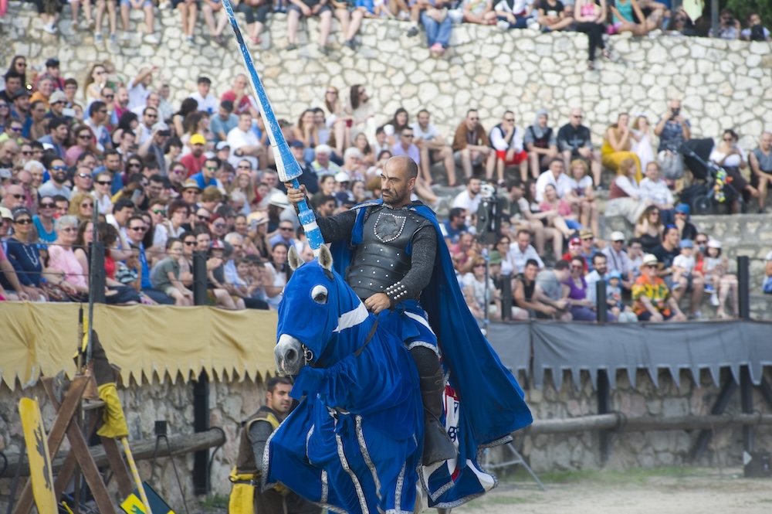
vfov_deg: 6.9
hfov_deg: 10.3
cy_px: 257
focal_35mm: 200
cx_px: 386
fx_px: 4285
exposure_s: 1/200
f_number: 8
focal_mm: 200
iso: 400
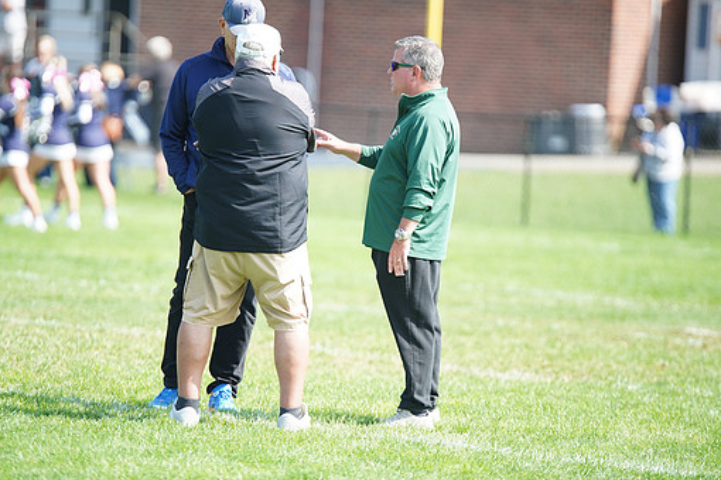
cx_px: 321
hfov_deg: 6.0
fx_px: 6829
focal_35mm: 341
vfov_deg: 4.0
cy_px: 246
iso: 400
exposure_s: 1/1250
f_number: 2.8
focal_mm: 300
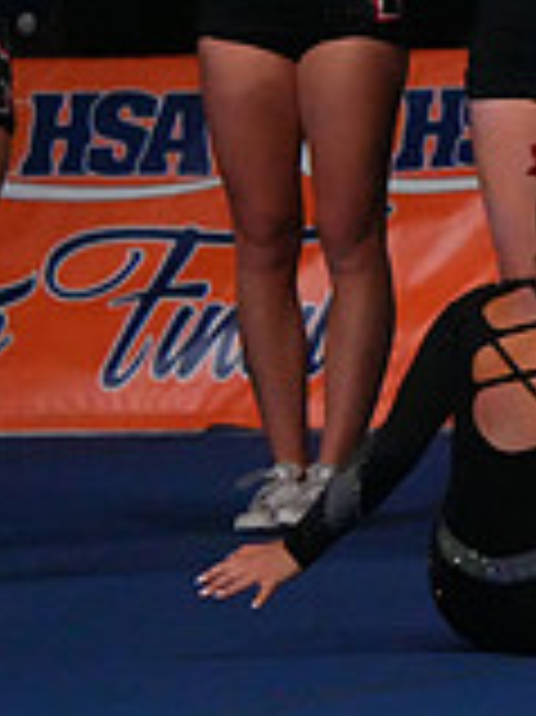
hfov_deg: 2.1
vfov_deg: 2.8
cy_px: 2
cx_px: 1266
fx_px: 14513
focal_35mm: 702
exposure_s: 1/1250
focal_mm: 200
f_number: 5.6
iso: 16000
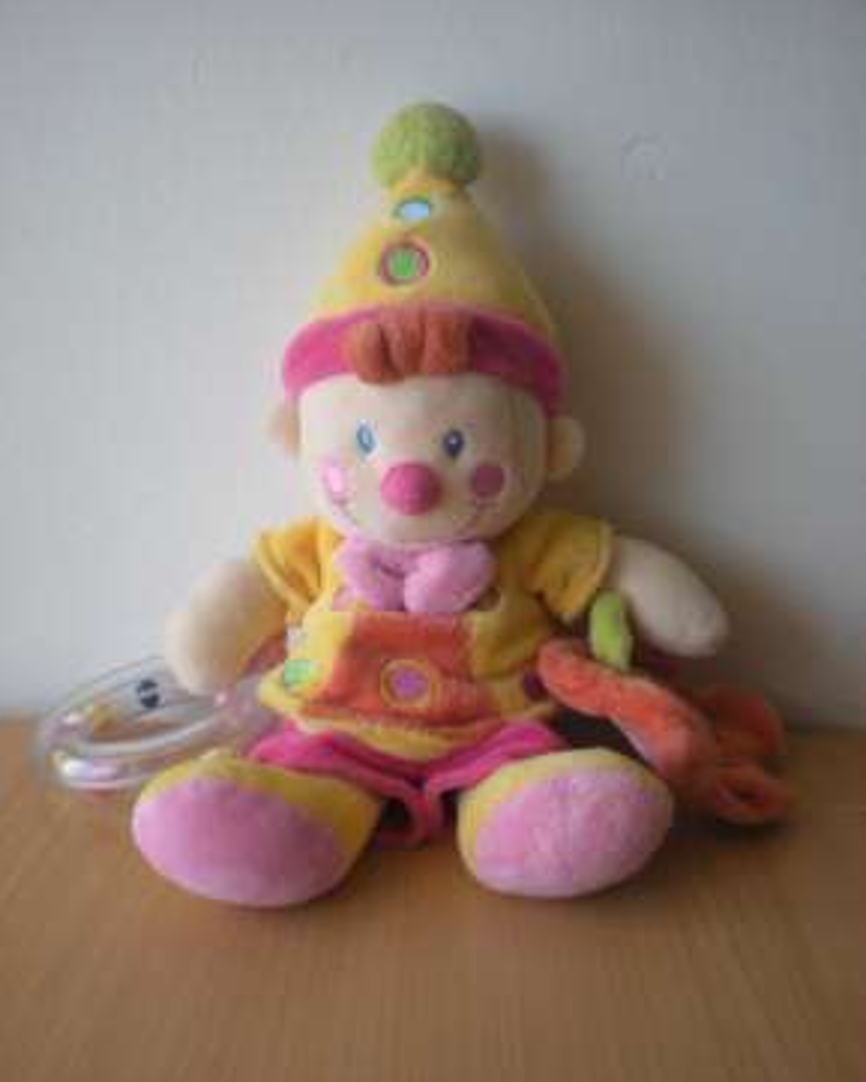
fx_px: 1281
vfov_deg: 45.8
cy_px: 572
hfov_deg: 37.4
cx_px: 434
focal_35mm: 40
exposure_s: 1/59.8
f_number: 3.1
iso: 79
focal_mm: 6.3
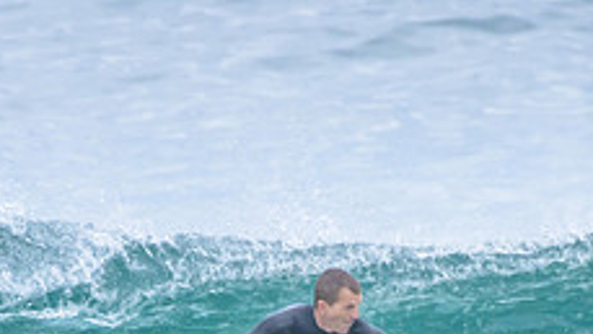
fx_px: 41809
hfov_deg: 0.8
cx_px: 396
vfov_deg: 0.5
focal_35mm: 2658
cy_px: 475
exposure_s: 1/2000
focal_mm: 1000
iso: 3200
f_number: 11
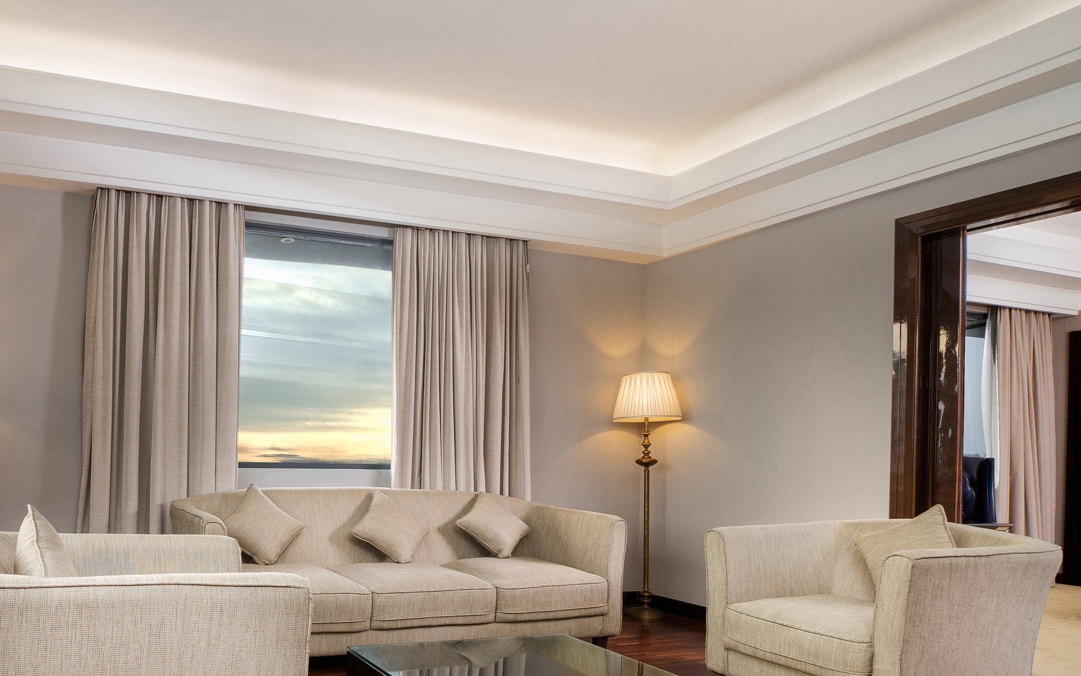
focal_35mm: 24
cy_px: 463
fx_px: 707
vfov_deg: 50.0
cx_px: 290
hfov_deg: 70.5
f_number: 8
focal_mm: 12
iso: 500
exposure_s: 1/80
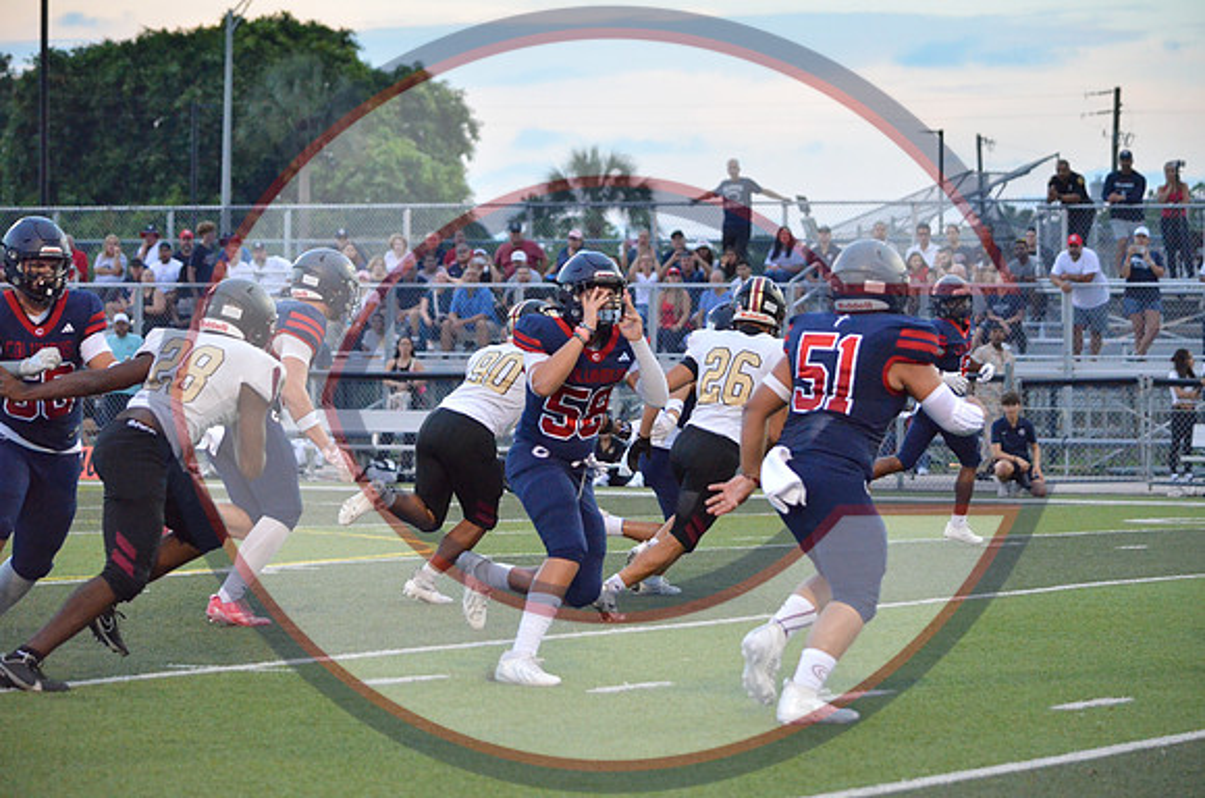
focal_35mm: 174
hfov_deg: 11.8
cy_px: 399
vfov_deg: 7.9
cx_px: 602
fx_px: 5811
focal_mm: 116
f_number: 4.8
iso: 3200
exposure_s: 1/500
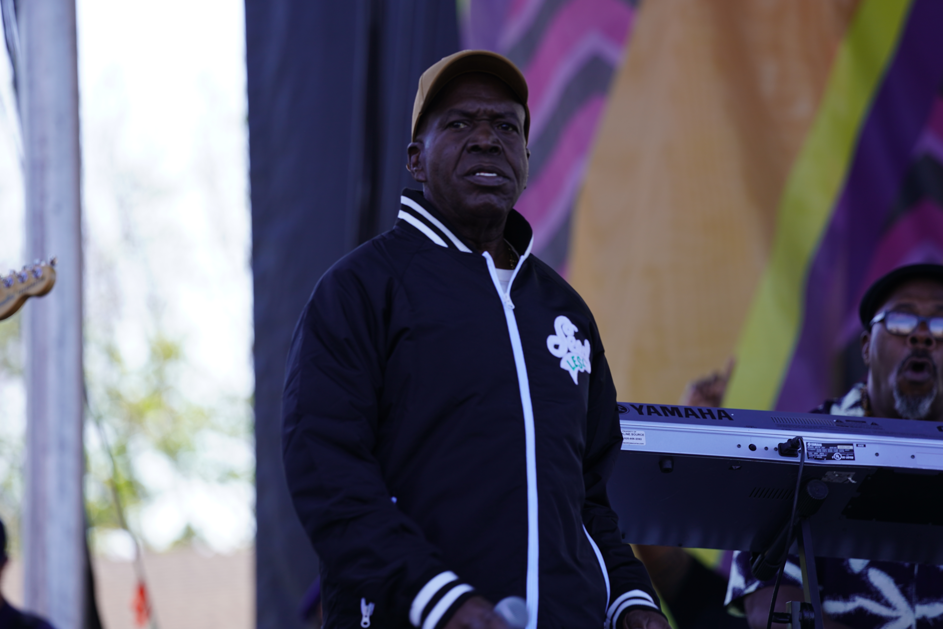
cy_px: 314
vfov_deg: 6.9
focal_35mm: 200
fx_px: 5238
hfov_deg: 10.3
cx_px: 472
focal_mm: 200
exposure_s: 1/250
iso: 125
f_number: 4
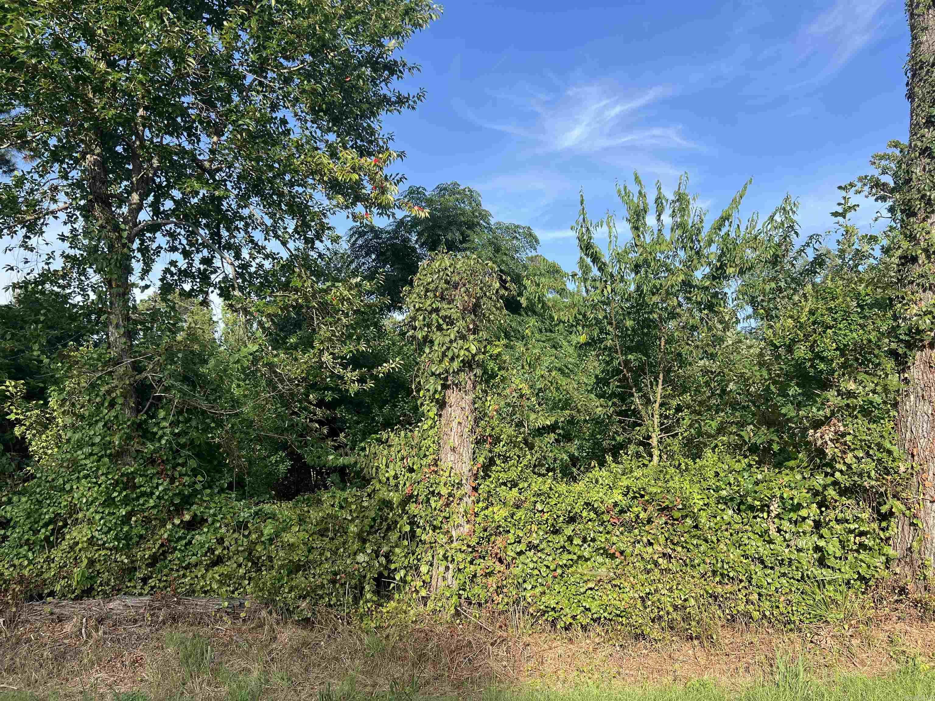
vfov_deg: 53.1
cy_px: 350
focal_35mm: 26
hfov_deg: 67.3
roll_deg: +0.1
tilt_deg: +10.0
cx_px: 468
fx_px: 702
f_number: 1.5
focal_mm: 5.7
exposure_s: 1/1377
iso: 50
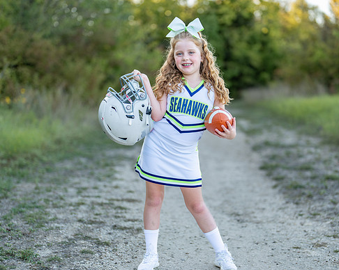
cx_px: 194
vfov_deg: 23.1
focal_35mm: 66
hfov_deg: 28.7
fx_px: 662
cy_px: 142
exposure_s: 1/800
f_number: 1.2
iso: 100
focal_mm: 50
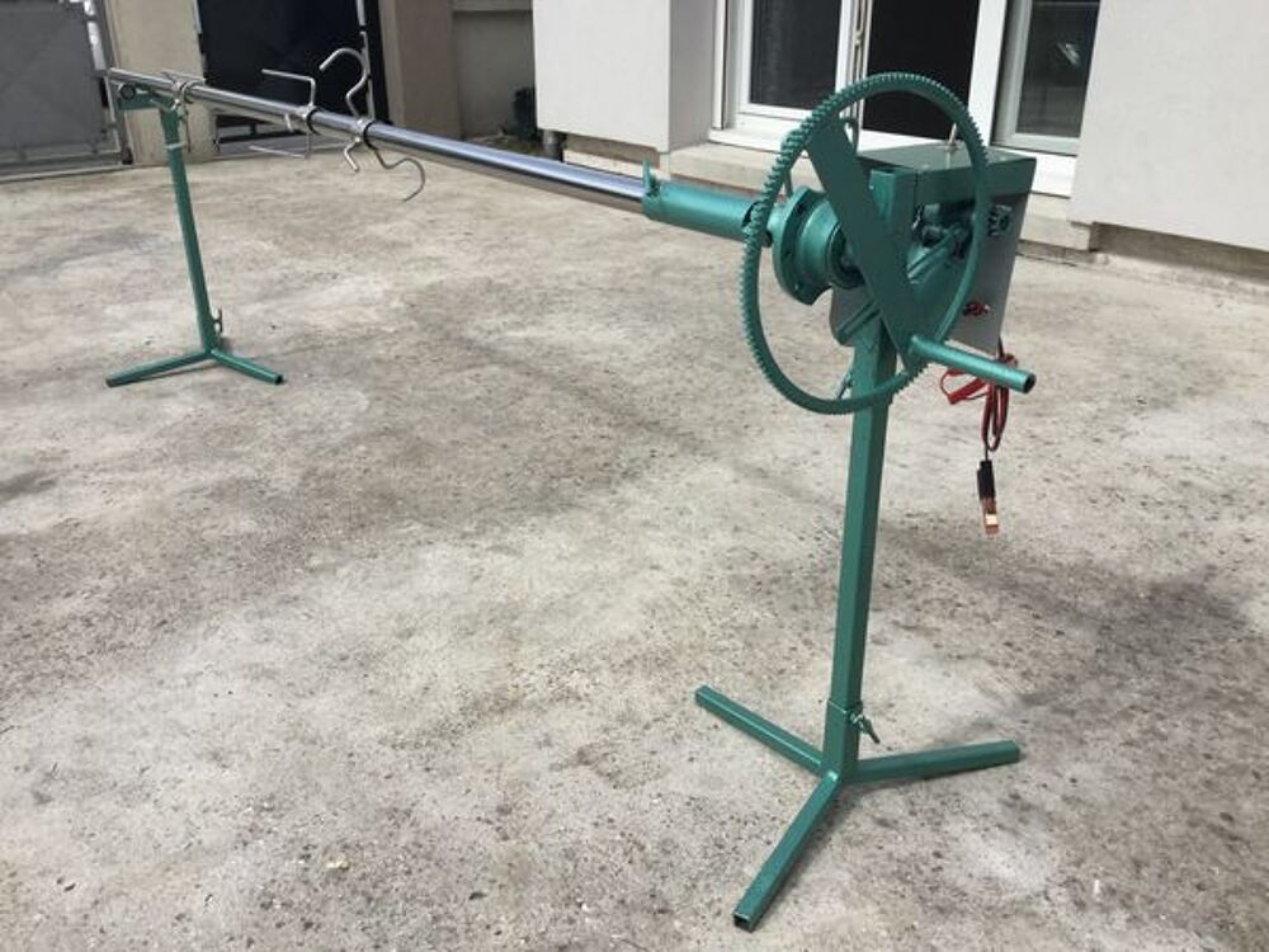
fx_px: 1136
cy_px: 476
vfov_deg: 45.4
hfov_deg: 58.4
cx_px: 634
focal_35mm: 31
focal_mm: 3.3
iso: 25
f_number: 2.4
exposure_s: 1/1404
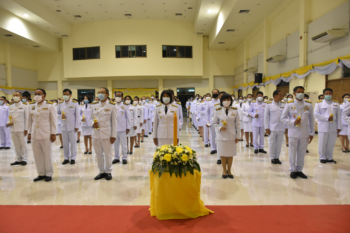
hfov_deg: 67.4
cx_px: 175
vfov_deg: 47.9
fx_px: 262
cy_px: 116
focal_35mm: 27
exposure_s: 1/80
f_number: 4.5
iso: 2000
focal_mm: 18
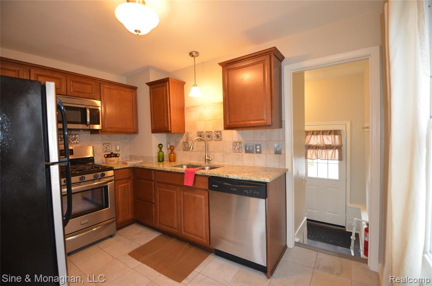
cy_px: 143
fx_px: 180
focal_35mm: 15
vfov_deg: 77.1
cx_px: 216
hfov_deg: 100.5
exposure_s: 1/60
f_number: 3.5
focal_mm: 10
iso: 800
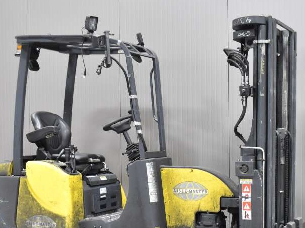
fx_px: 599
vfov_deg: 21.5
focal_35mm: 68
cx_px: 173
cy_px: 165
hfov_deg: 28.5
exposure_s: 1/25
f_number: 4.5
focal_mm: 24
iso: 1600
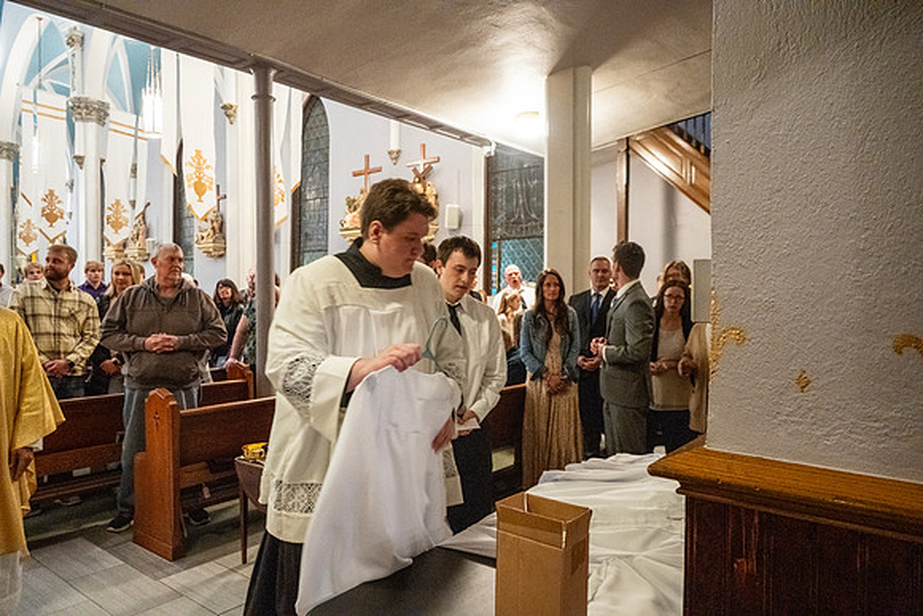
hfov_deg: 70.4
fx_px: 654
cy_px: 308
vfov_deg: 50.4
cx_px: 462
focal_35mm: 26
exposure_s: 1/60
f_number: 4.5
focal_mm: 25.5
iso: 5000
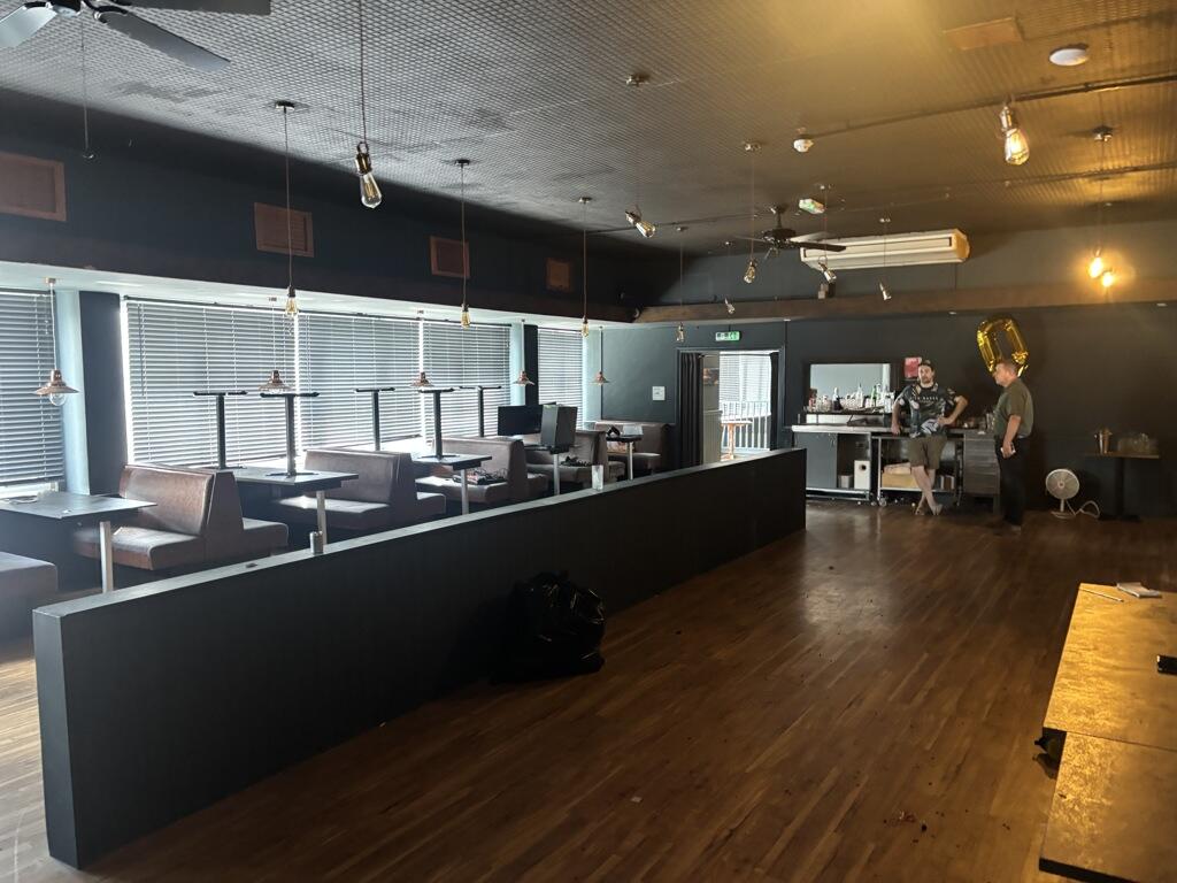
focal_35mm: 26
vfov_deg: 53.1
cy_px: 442
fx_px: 884
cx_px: 588
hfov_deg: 67.3
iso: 400
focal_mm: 5.96
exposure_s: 1/33
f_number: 1.6
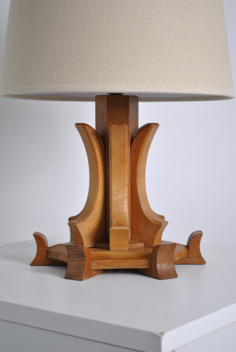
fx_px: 706
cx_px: 118
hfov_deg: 19.0
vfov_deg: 28.0
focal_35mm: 72
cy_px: 176
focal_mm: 48
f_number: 5.6
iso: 250
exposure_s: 1/30
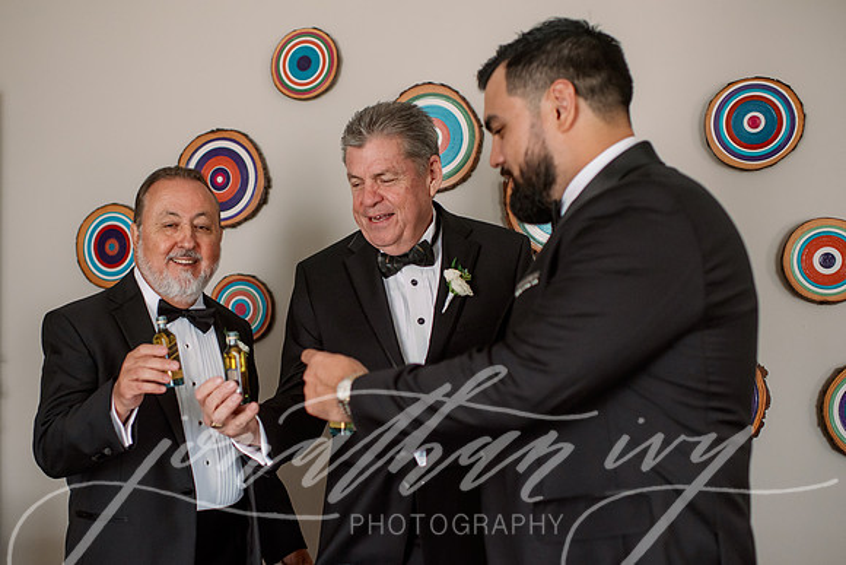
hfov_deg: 46.5
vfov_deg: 32.0
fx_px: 983
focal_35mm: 42
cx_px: 370
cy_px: 306
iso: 800
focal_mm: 35
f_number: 2.2
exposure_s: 1/800
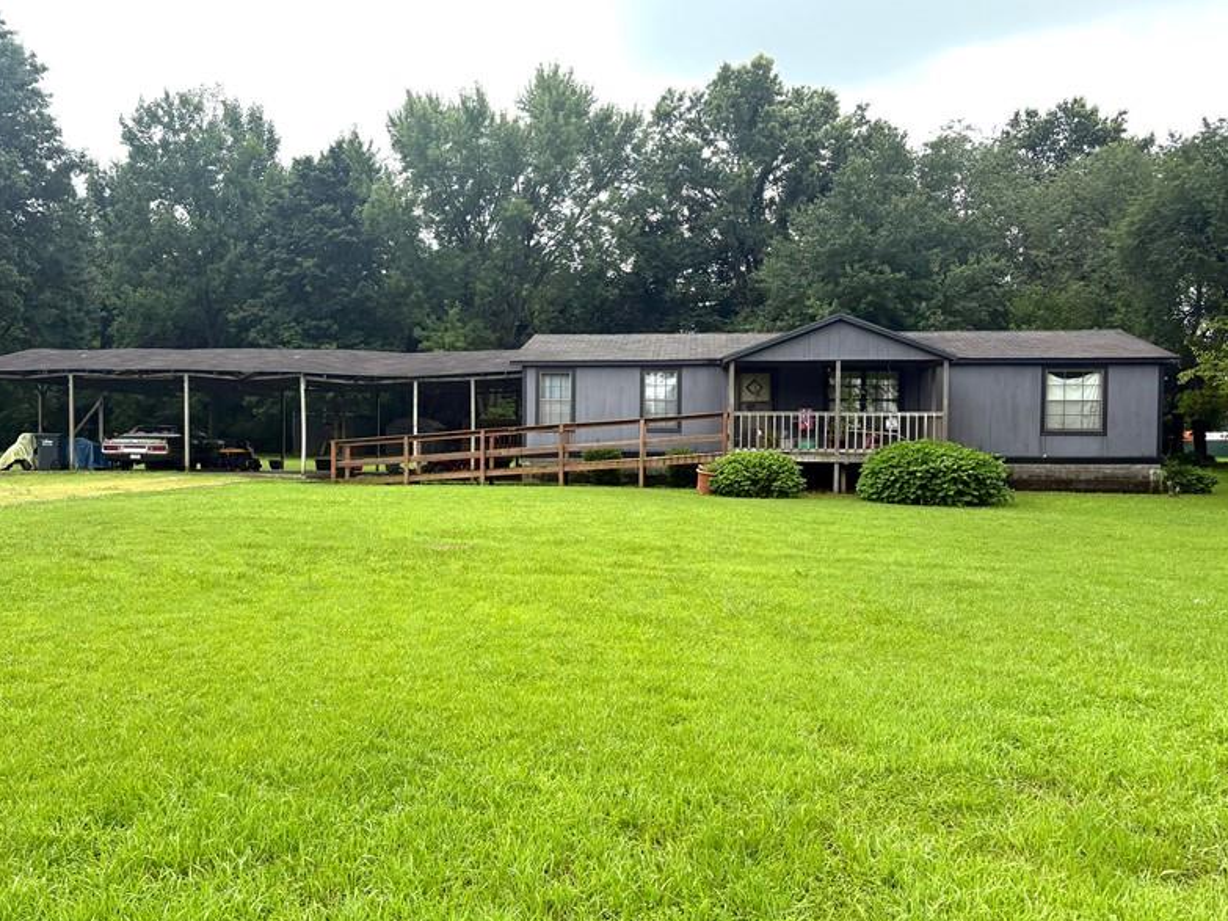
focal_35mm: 34
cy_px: 474
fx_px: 1206
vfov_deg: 41.8
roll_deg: +0.6
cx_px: 489
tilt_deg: -0.4
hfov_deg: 53.6
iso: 64
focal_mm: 5.96
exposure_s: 1/1517
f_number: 1.6
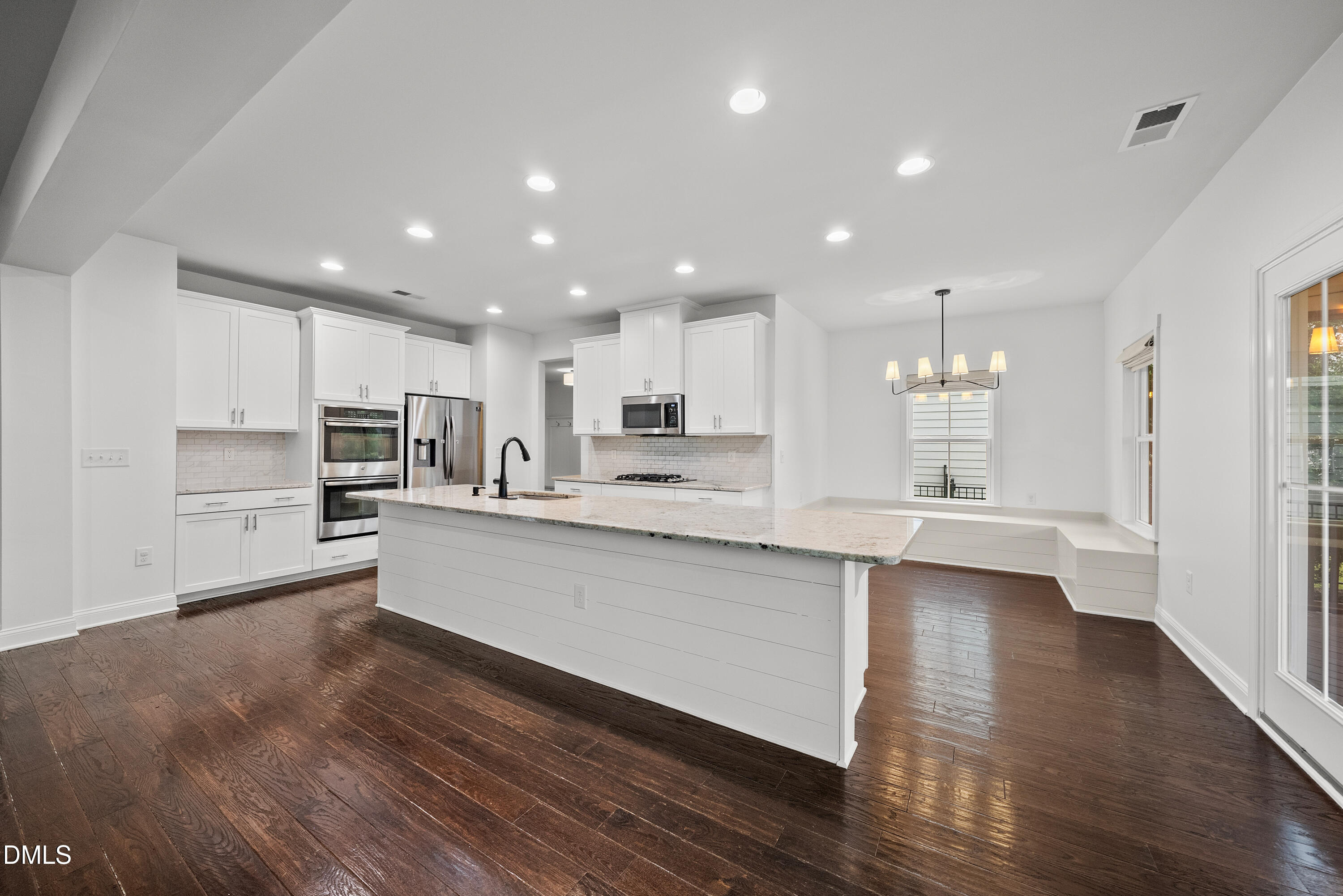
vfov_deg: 85.5
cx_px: 672
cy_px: 448
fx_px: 485
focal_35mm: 13
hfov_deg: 108.3
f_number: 7.1
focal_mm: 13
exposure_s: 1/8
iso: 800
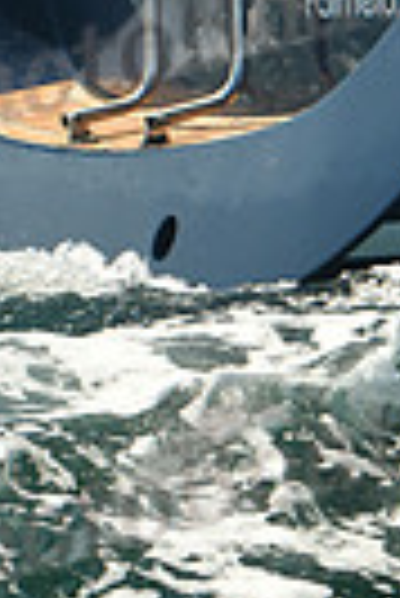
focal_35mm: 457
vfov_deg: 4.5
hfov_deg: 3.0
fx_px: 7596
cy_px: -261
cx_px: 757
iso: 320
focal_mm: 105
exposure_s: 1/640
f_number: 5.6
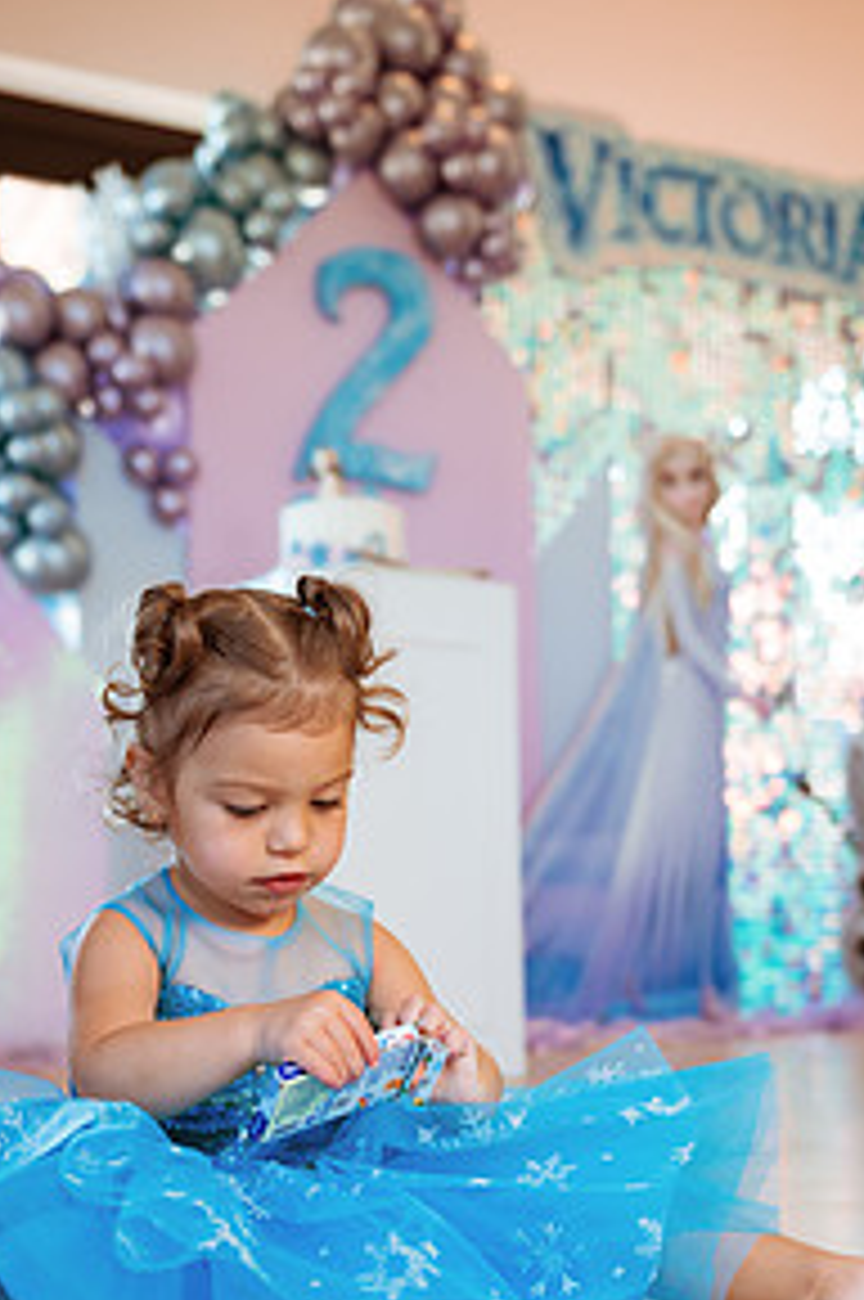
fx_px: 1912
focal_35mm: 53
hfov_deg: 25.5
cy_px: 846
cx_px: 436
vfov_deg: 37.2
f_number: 2.8
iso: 800
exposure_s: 1/400
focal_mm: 34
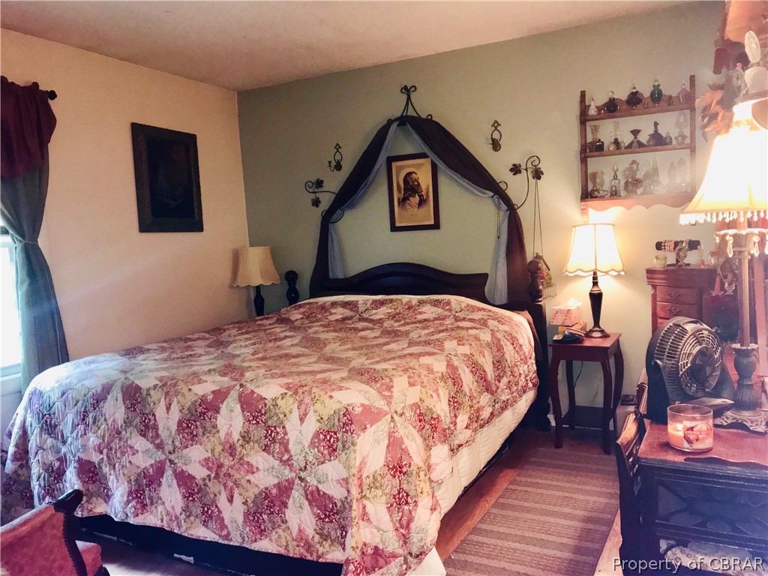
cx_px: 384
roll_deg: +3.6
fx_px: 621
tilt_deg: -4.0
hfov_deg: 63.4
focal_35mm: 28
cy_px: 288
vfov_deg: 49.7
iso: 125
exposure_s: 1/30
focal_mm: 3.99
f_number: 1.8
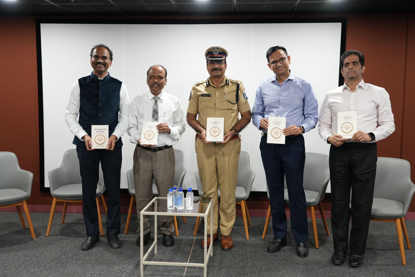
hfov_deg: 54.4
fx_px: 403
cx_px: 208
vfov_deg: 37.9
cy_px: 138
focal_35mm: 35
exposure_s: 1/80
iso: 1600
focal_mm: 35
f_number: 4
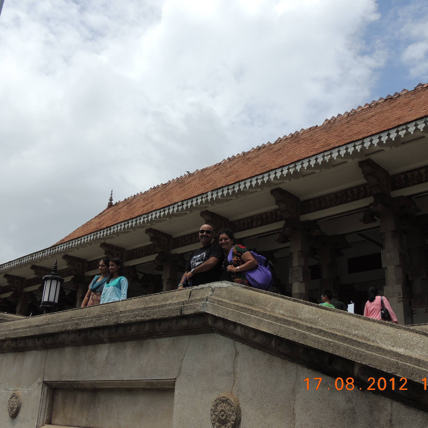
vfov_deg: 46.0
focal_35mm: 36
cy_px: 211
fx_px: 504
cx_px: 208
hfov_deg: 46.0
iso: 100
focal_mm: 5.3
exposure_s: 1/800
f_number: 4.9
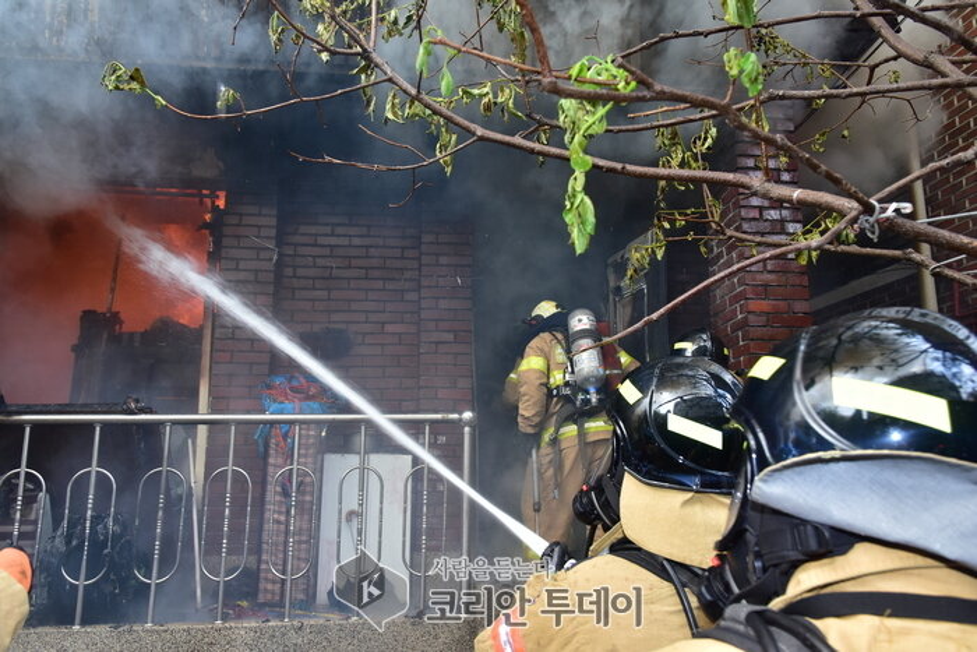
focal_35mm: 24
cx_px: 488
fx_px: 651
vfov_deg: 53.2
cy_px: 326
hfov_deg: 73.7
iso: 320
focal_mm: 16
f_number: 5.6
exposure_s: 1/160
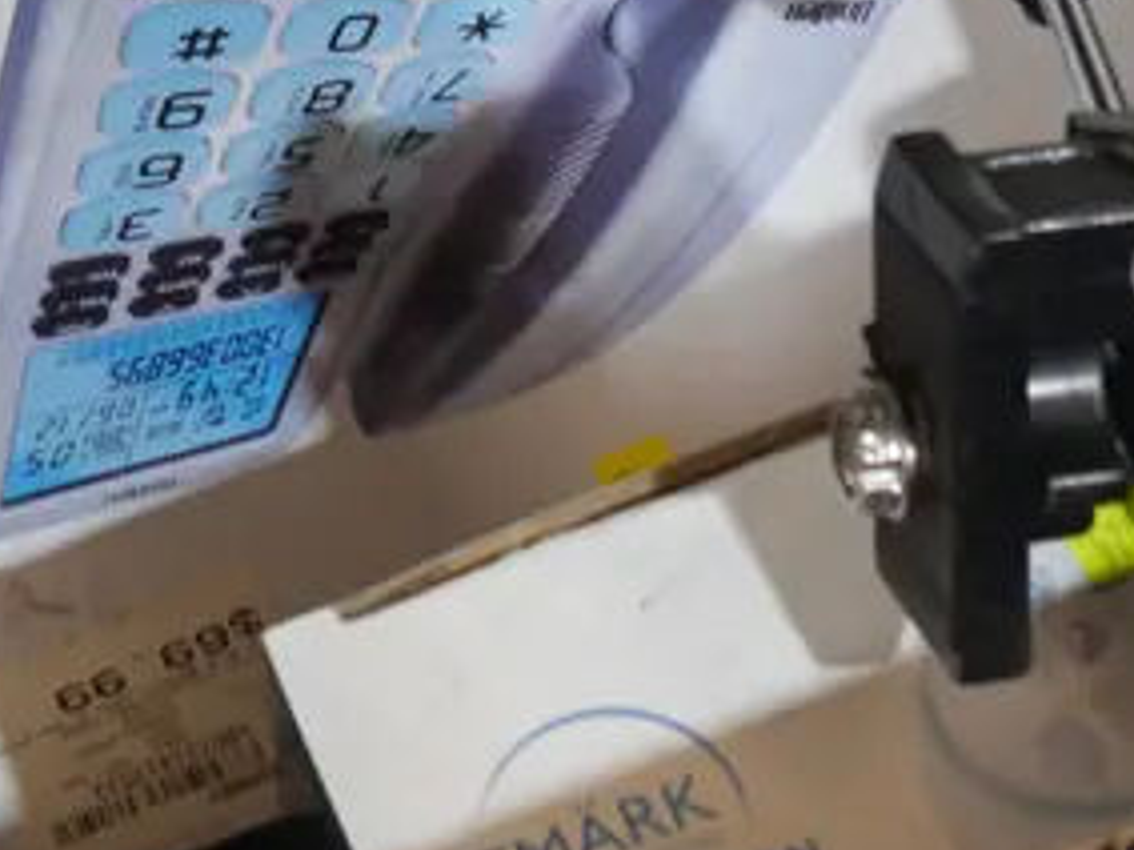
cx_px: 837
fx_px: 6877
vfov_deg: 6.9
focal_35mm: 210
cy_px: -571
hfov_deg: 9.4
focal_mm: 29
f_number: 5.4
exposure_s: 1/60
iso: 1250
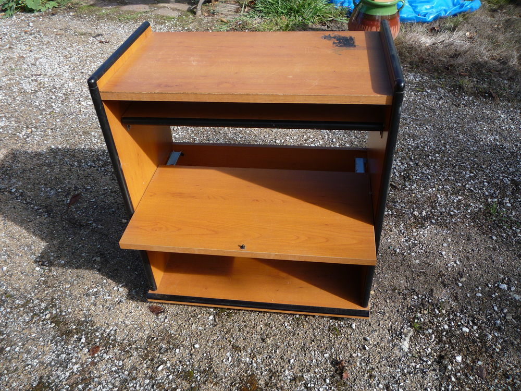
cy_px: 196
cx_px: 260
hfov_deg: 60.0
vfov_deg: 46.8
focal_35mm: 30
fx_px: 452
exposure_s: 1/250
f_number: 4
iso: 100
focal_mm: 5.2
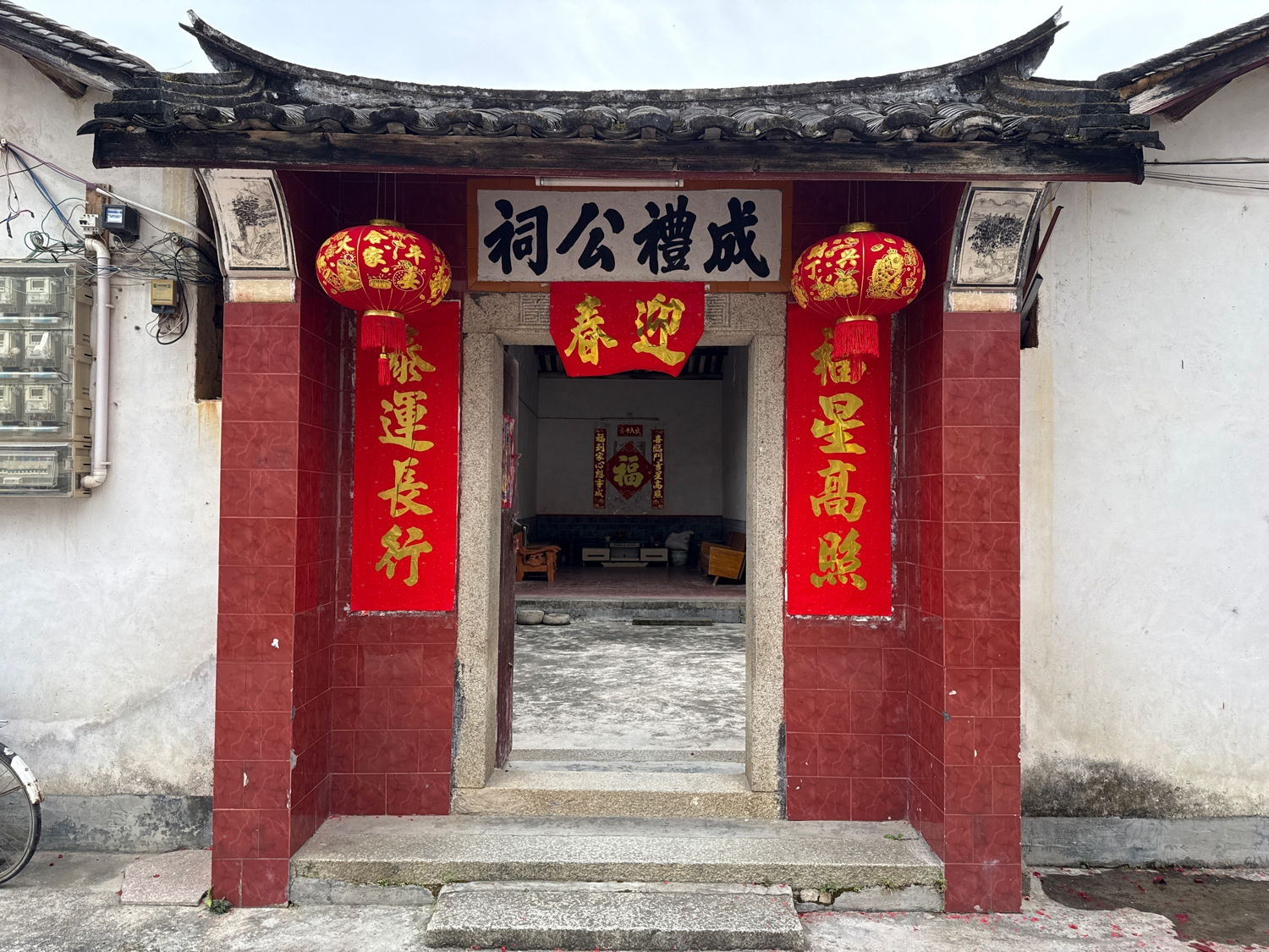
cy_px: 476
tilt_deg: +1.6
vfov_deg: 56.8
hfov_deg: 71.6
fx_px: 880
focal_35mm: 24
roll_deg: -0.9
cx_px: 634
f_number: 1.78
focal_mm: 6.76
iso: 100
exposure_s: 1/796
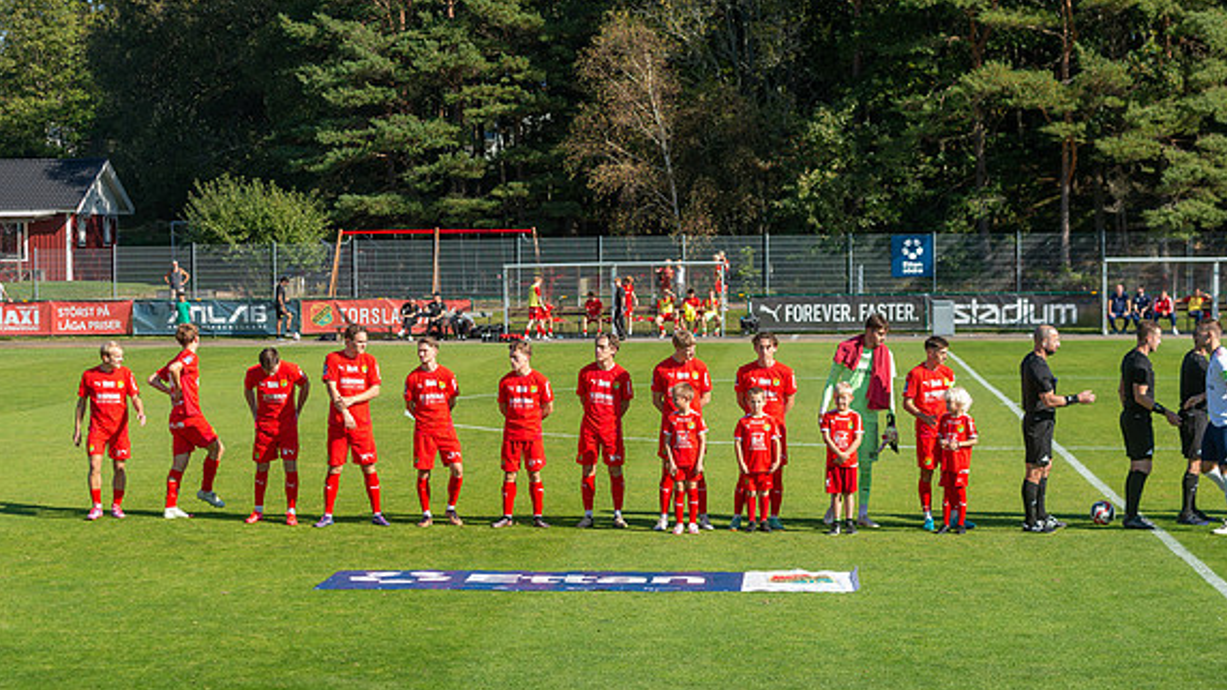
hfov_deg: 22.7
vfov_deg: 12.9
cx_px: 537
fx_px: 3058
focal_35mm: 94
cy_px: 426
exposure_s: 1/800
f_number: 5
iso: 220
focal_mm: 78
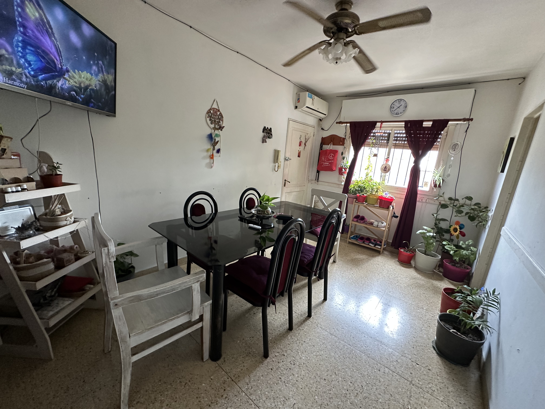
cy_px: 204
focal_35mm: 14
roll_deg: -5.3
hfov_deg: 102.1
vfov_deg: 85.7
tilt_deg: -12.2
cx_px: 272
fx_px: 220
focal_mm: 2.22
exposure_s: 1/77
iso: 320
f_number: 2.2
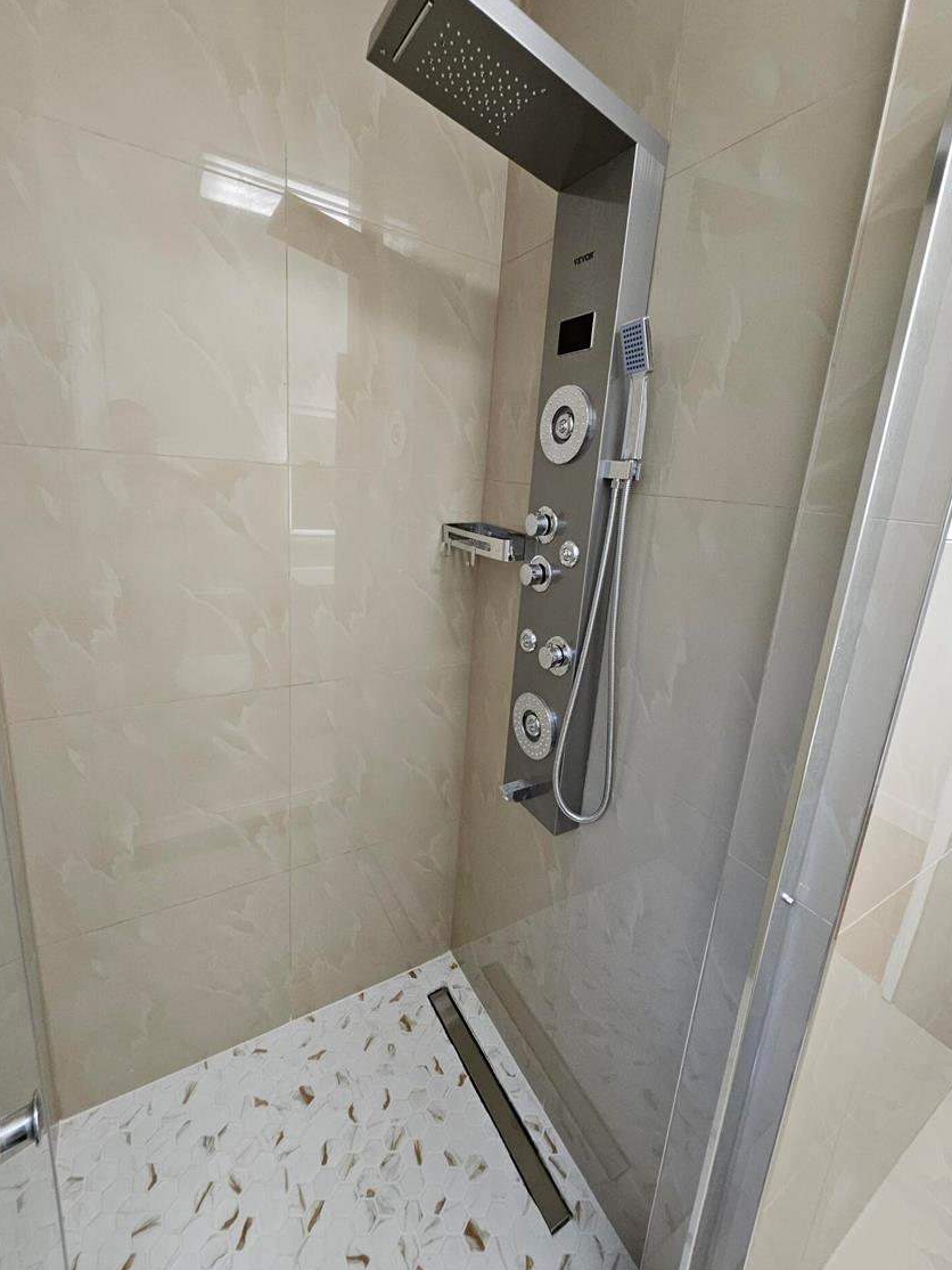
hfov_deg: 85.7
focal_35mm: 14
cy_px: 608
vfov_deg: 102.0
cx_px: 483
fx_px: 513
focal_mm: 1.74
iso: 200
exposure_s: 1/60
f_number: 2.2
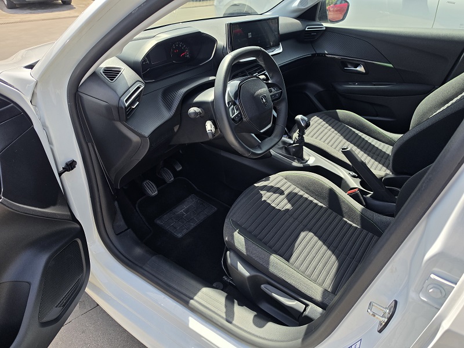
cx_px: 232
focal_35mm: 23
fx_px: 308
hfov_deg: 73.9
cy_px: 174
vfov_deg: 58.9
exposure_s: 1/2775
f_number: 1.4
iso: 64
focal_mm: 6.5
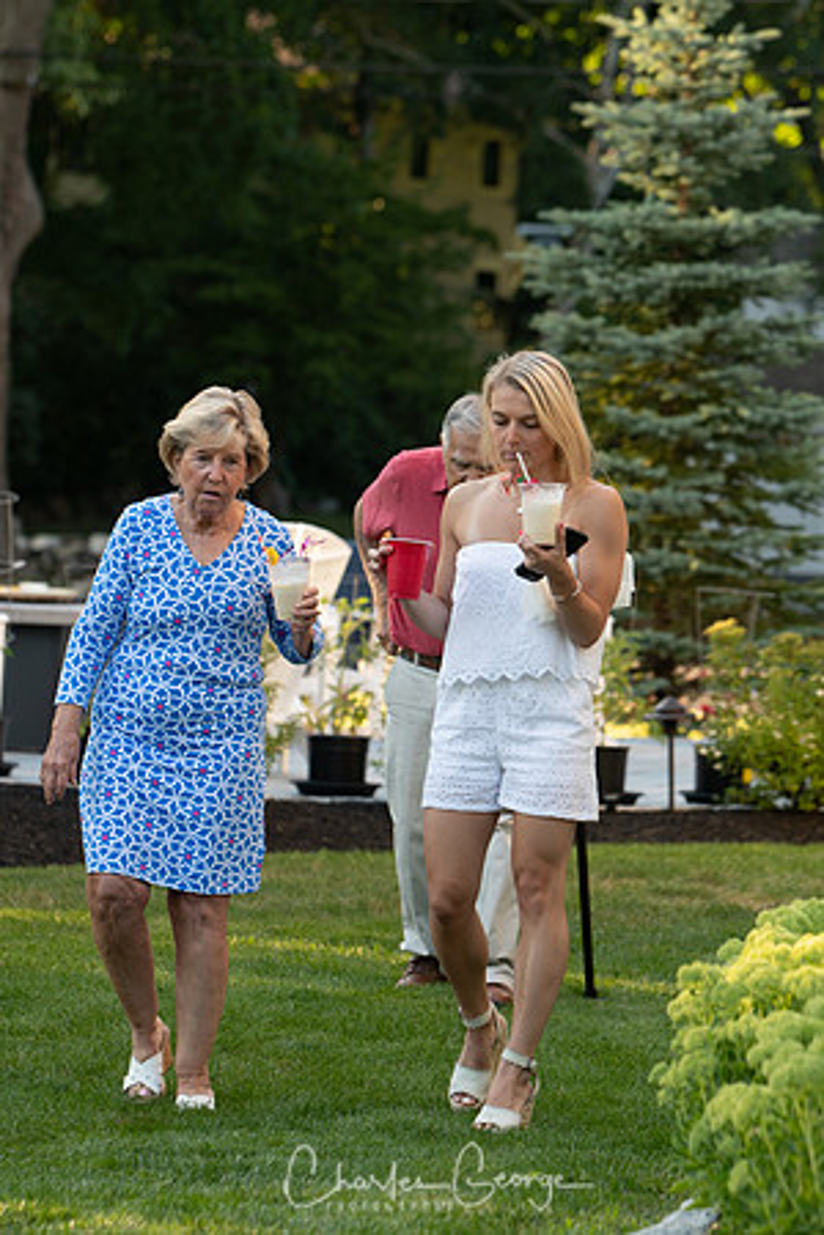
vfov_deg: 11.4
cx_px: 412
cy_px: 618
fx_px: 6180
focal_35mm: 180
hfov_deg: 7.6
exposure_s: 1/320
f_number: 4
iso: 400
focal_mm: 120
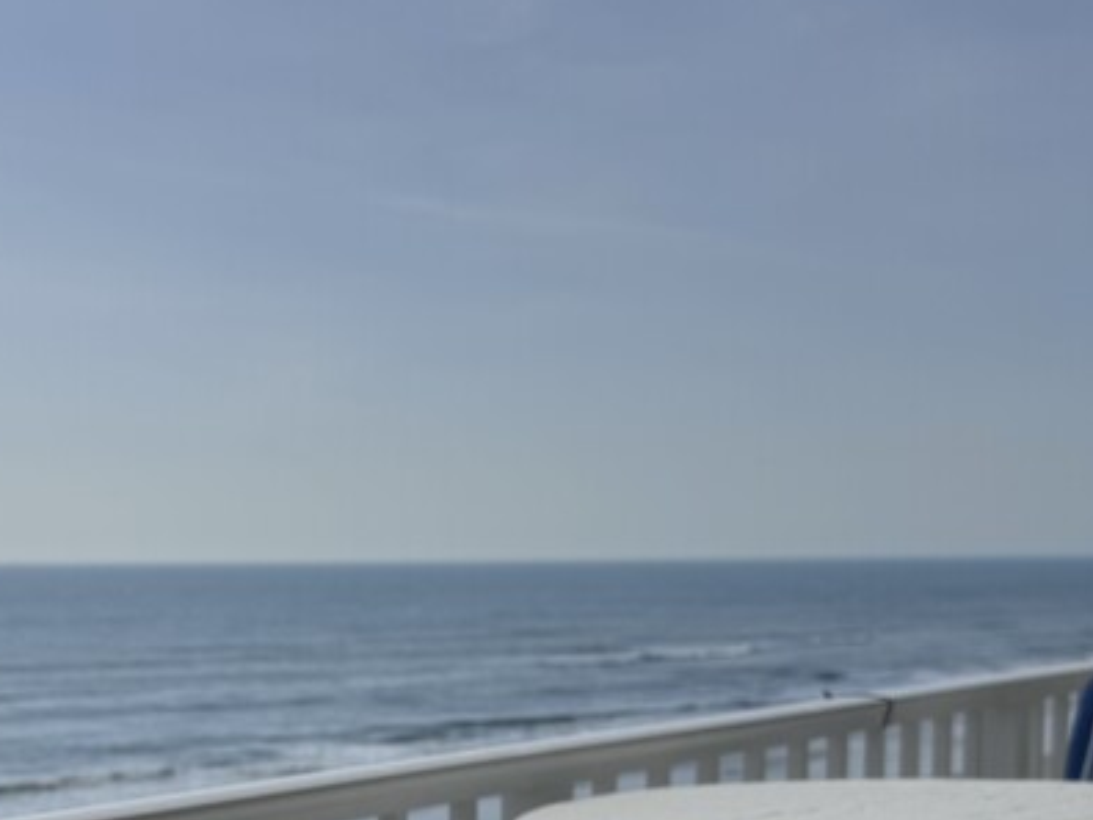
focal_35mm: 62
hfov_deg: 30.6
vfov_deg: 23.1
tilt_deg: -5.7
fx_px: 1958
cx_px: 268
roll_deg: +0.3
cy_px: 734
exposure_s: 1/15152
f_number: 1.78
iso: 64
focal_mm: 6.76
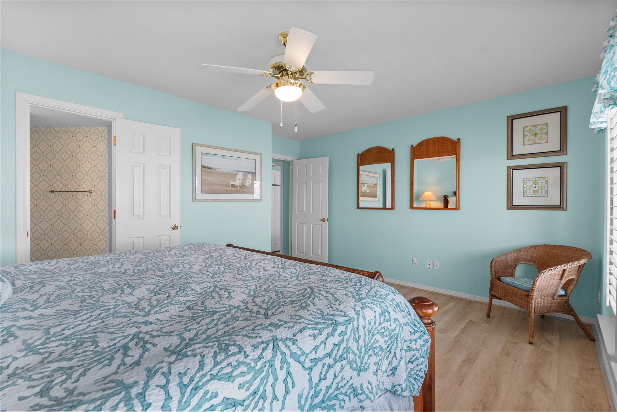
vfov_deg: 73.8
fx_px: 274
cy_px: 206
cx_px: 308
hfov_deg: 96.7
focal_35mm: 16
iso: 1000
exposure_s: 1/8
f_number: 8
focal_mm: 16
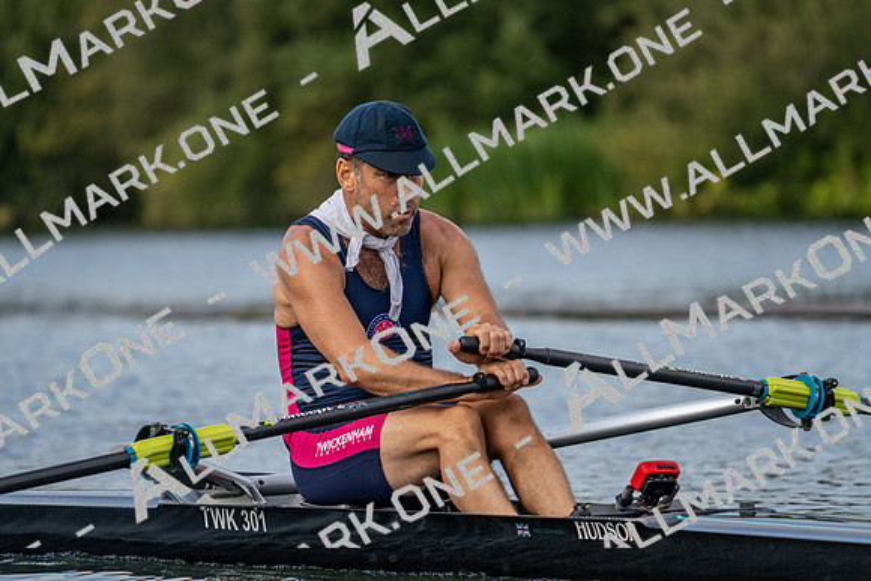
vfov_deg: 4.4
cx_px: 436
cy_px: 290
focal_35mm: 315
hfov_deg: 6.5
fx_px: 7623
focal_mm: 315
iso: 400
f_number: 6.3
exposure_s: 1/1600
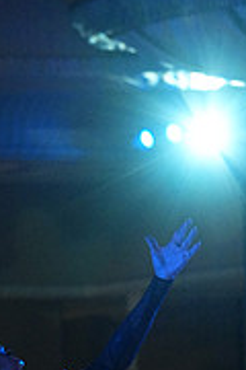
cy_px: 576
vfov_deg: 4.3
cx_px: -52
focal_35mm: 478
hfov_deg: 2.9
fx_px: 4899
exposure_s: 1/400
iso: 6400
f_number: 4.5
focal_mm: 148
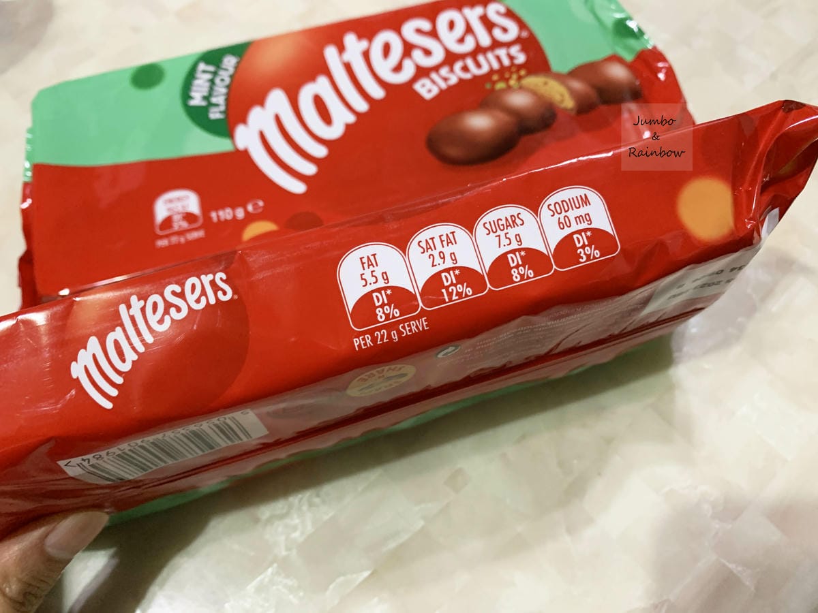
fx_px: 614
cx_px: 409
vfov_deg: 53.1
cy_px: 306
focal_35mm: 26
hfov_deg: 67.3
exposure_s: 1/40
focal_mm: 4.25
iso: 320
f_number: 1.8
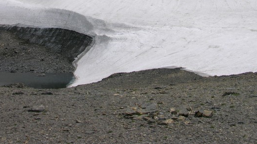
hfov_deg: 37.2
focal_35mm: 56
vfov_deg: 20.3
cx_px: 132
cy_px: -22
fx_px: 382
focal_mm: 8.9
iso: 50
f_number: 7.1
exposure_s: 1/463
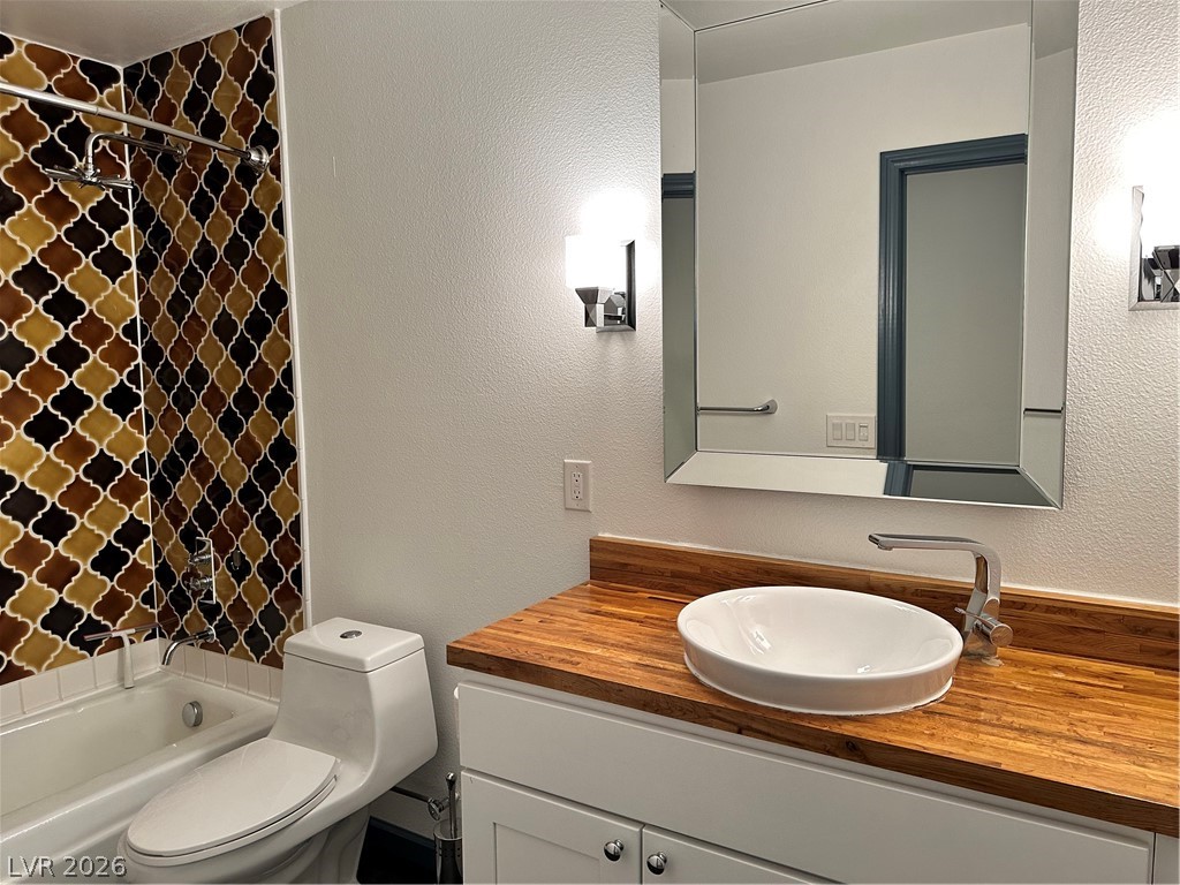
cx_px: 590
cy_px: 442
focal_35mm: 24
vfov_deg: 56.8
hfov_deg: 71.6
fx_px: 818
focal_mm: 6.86
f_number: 1.78
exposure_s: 1/120
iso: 200
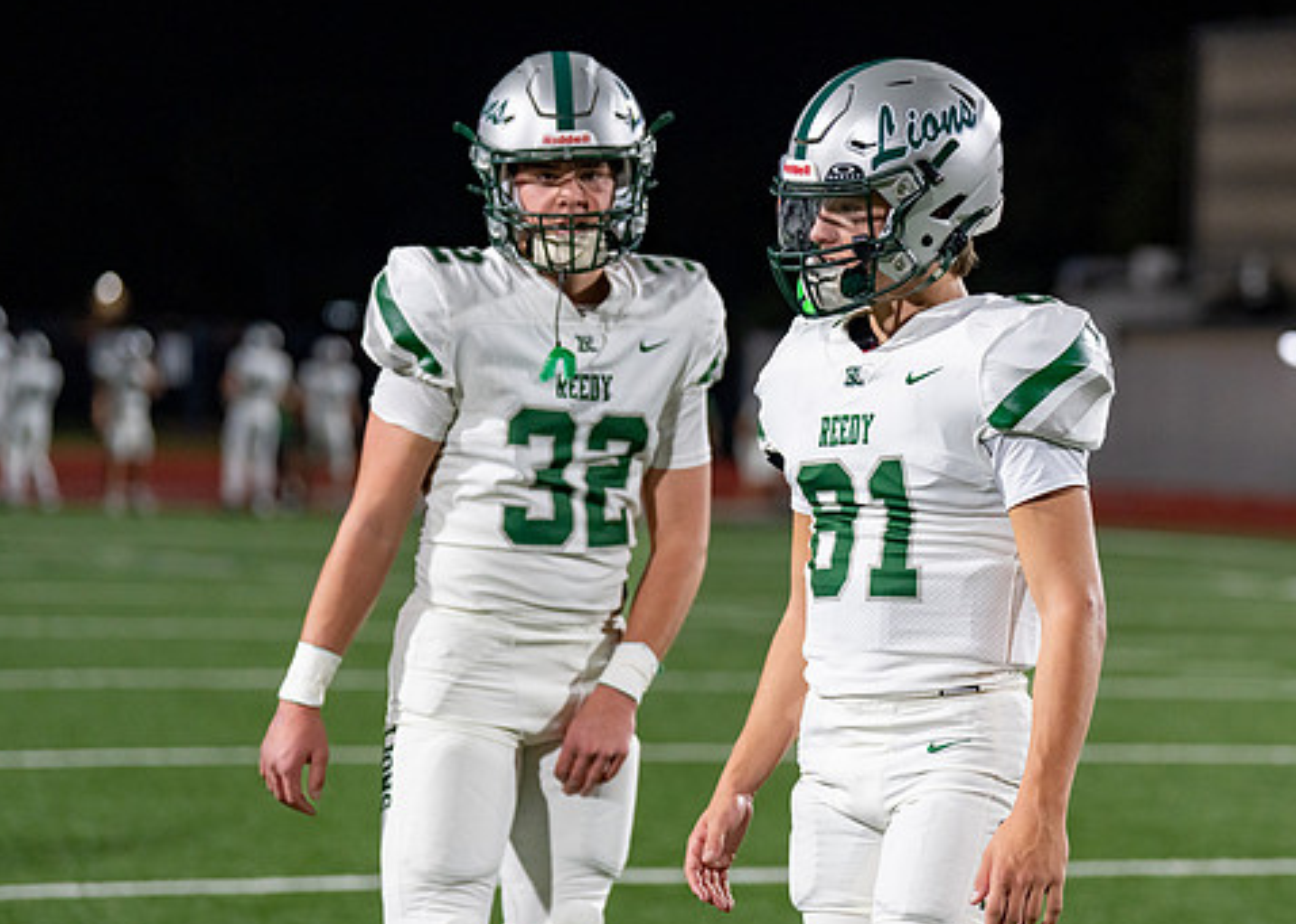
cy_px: 530
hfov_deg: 13.1
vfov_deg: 9.4
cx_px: 828
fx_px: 5629
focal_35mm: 153
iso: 2000
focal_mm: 115
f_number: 2.8
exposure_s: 1/1000
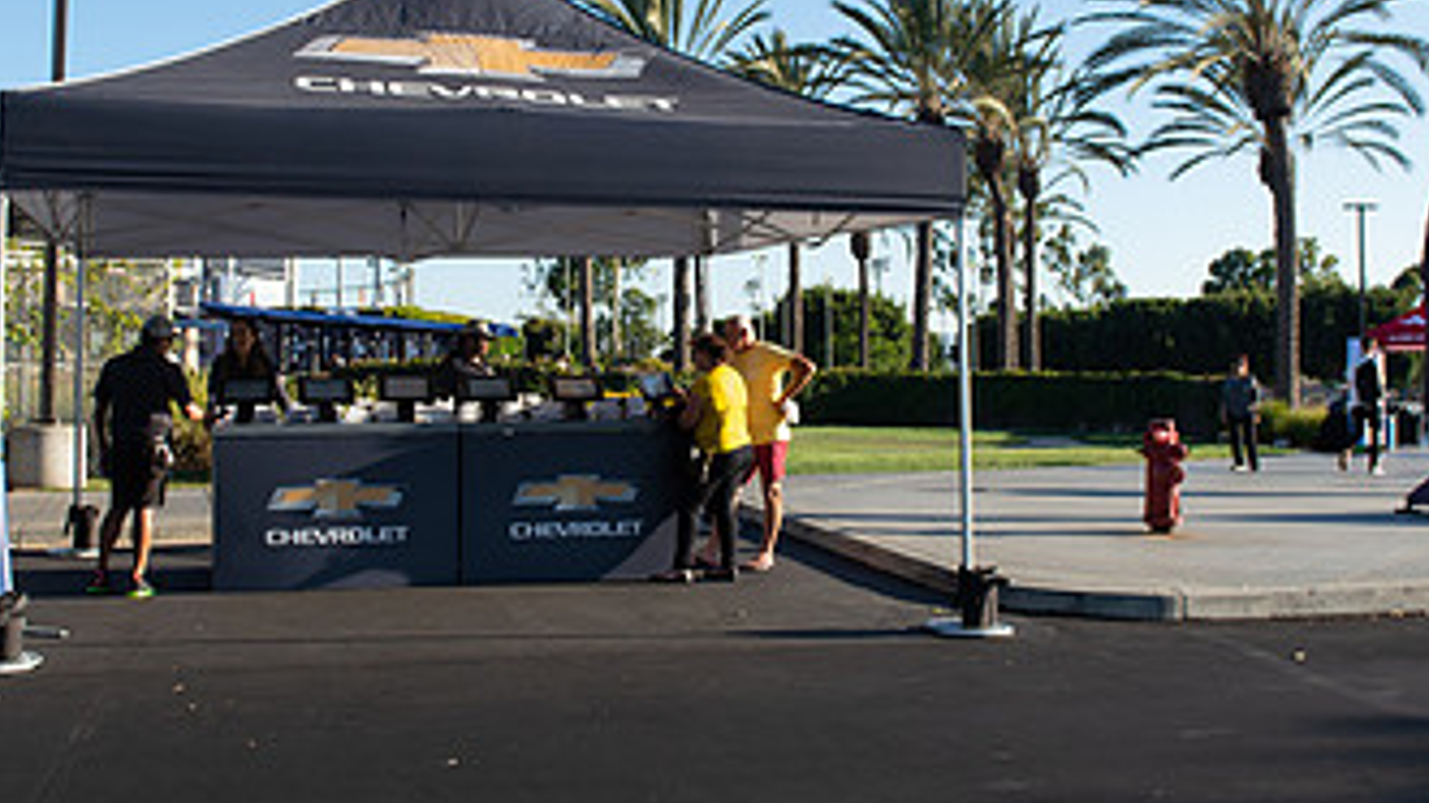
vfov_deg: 27.0
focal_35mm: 44
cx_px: 630
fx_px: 1667
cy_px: 291
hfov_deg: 46.3
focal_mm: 24
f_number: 4.5
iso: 200
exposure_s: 1/1000
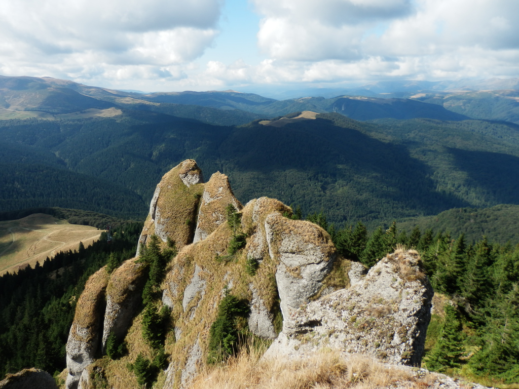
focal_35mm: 25
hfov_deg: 69.4
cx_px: 260
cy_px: 194
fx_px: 375
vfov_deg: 54.9
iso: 80
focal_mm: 4.5
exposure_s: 1/1000
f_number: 3
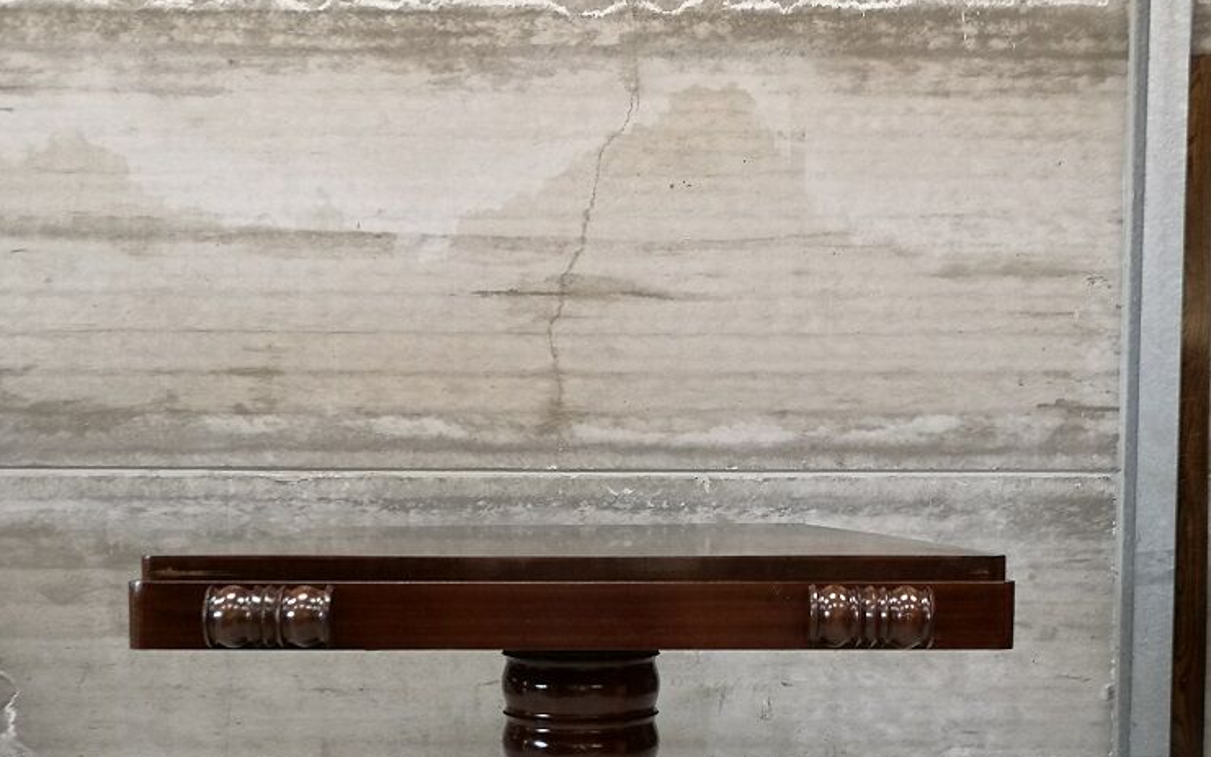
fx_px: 1452
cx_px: 605
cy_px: 610
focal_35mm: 44
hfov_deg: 45.3
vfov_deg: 28.6
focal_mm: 3.95
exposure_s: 1/50
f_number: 1.8
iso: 80
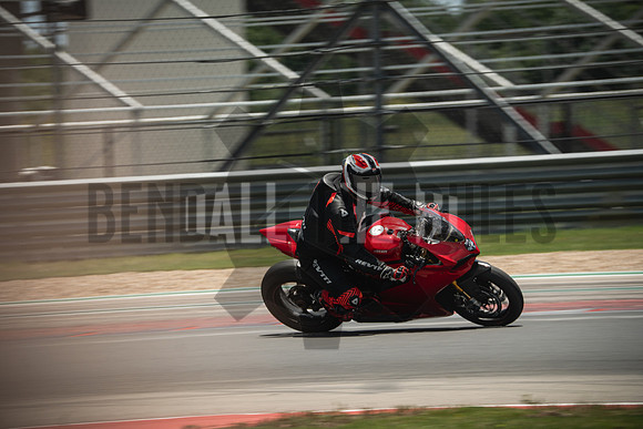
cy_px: 214
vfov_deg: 3.3
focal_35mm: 421
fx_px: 7521
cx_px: 322
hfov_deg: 4.9
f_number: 8
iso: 160
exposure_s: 1/250
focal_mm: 280.4
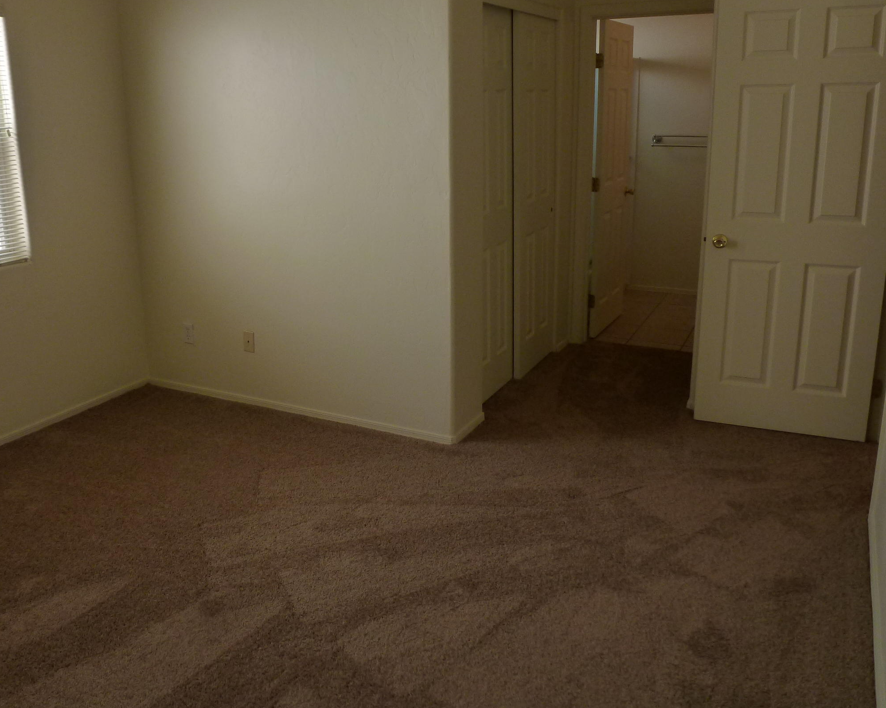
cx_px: 378
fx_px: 787
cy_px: 291
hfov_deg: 58.5
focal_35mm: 30
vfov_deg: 48.3
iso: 160
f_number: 3.3
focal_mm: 4.3
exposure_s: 1/100
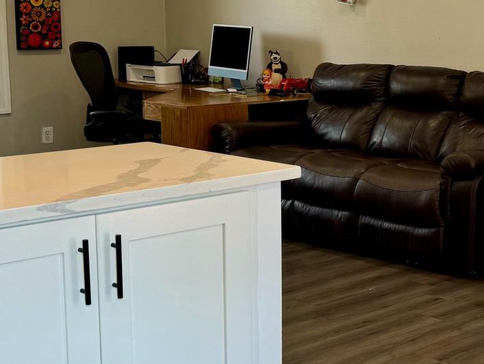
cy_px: 128
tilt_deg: -7.6
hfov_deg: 25.2
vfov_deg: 21.0
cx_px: 572
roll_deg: -1.6
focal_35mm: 70
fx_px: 979
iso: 80
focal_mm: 6.76
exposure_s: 1/120
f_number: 1.78
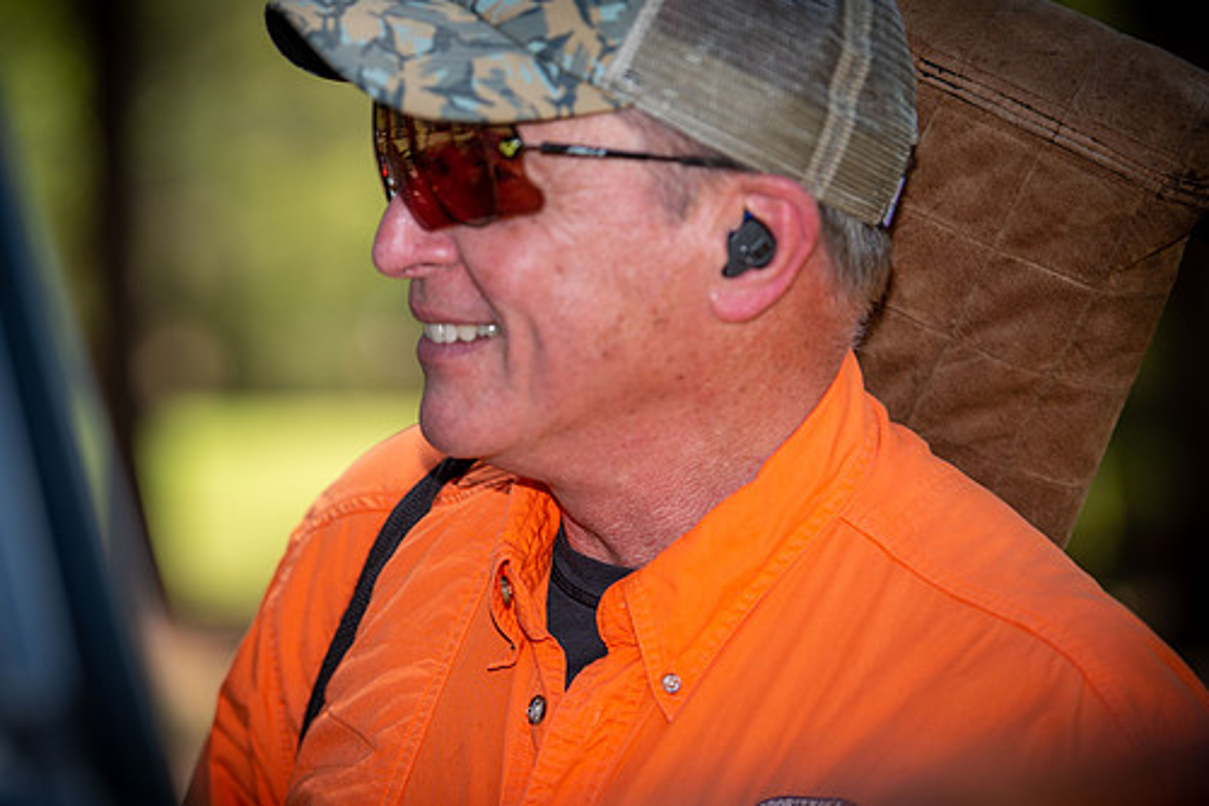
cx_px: 572
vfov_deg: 8.5
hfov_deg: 12.7
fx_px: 5440
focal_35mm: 162
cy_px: 401
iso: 50
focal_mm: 140
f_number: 2.8
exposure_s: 1/250
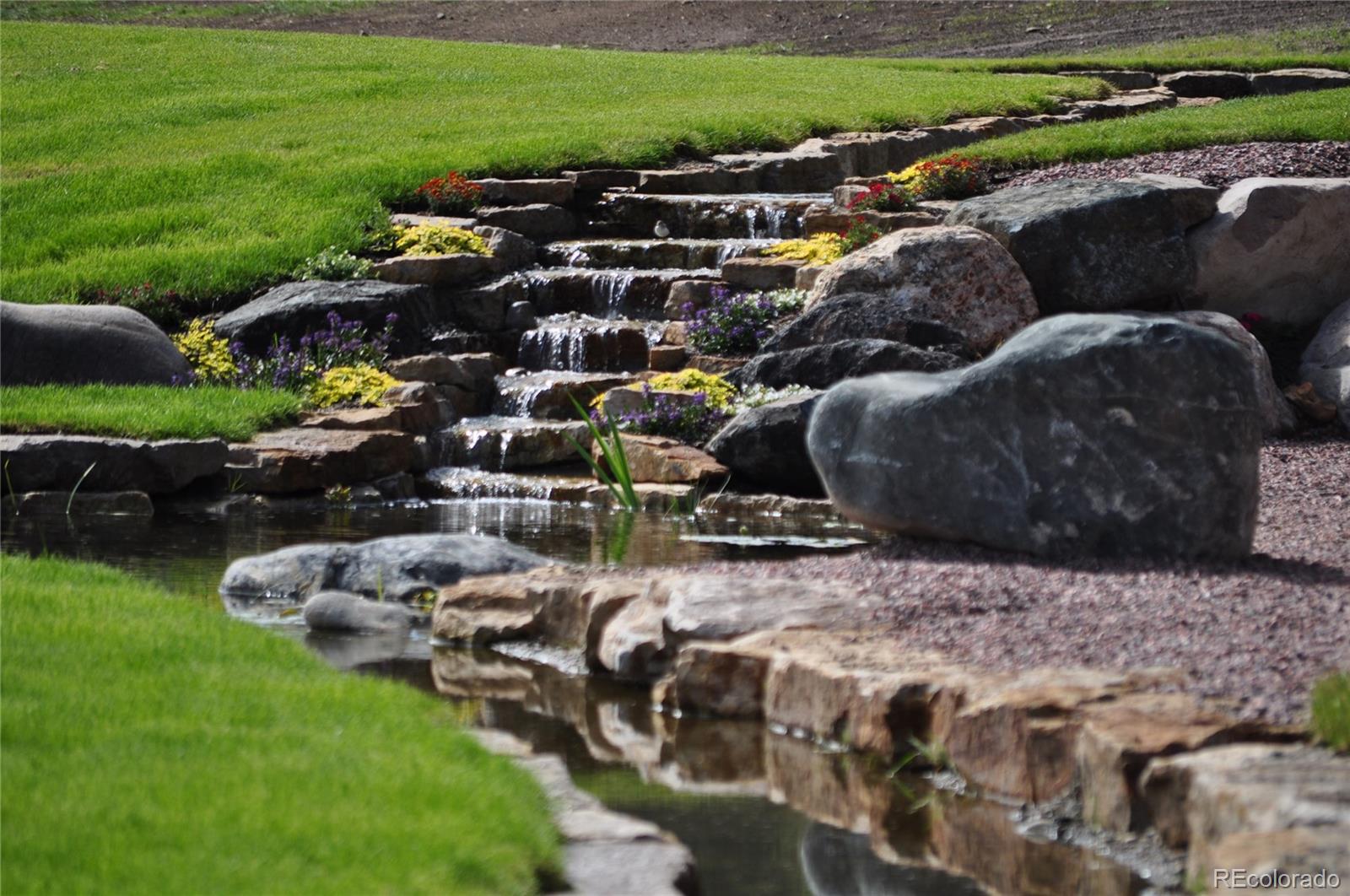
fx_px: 10672
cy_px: 448
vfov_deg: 4.8
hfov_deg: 7.2
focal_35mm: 285
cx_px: 675
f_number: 6.3
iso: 200
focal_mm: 190
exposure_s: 1/640
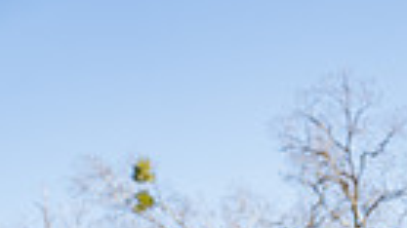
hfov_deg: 17.5
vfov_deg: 8.8
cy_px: 623
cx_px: 436
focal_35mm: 119
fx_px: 1284
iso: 100
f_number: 4
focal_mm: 35
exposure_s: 1/250
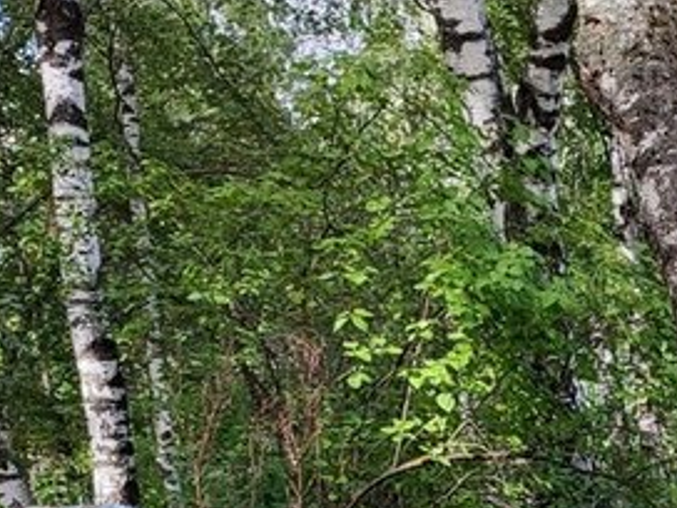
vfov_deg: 13.8
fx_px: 1838
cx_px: 749
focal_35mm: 94
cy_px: 941
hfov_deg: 19.9
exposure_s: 1/142
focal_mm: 6.04
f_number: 1.9
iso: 50
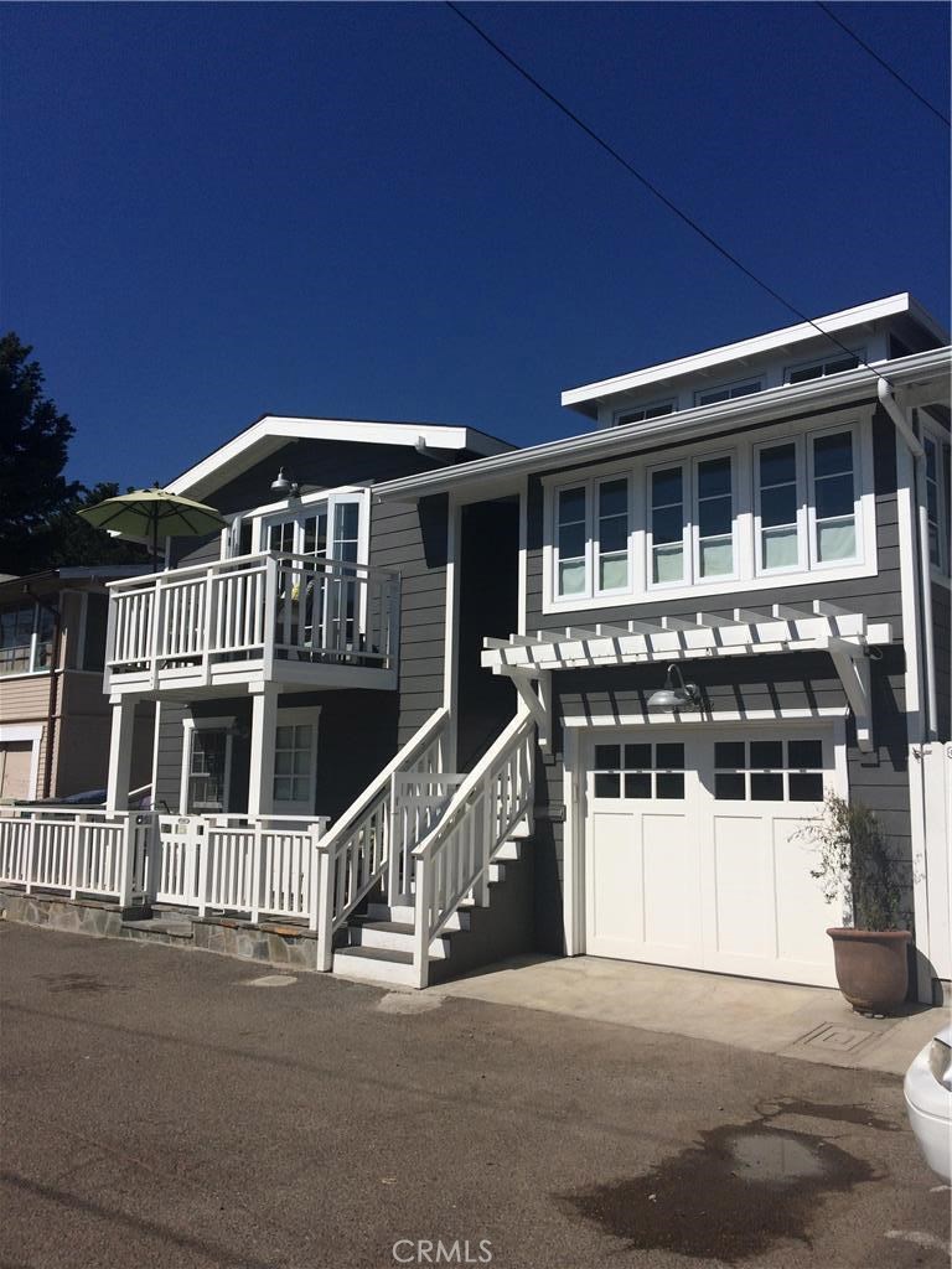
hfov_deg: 48.2
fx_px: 1063
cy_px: 634
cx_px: 476
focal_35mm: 29
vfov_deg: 61.7
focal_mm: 4.15
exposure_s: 1/6849
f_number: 2.2
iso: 32
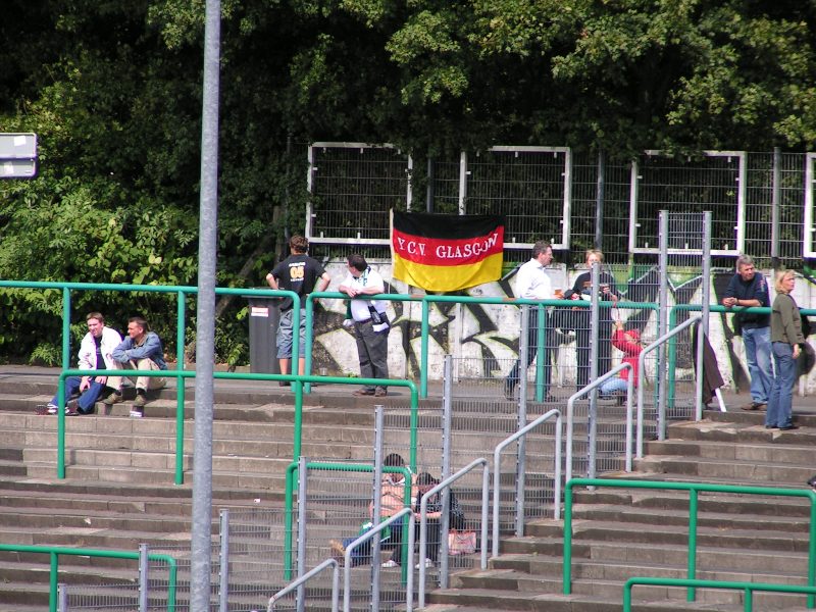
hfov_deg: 5.2
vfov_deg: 3.9
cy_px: 306
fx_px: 8958
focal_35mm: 380
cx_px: 408
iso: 50
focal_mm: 58
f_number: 3.5
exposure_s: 1/500
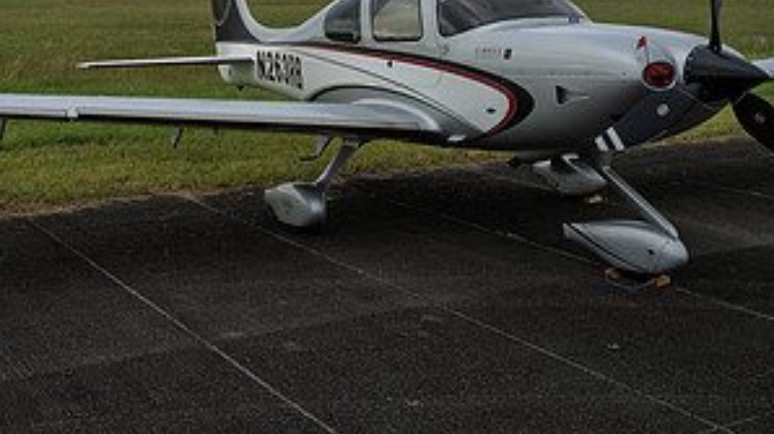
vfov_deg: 23.5
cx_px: 270
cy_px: 14
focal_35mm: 49
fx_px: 1005
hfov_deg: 41.7
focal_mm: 24
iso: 1250
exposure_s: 1/500
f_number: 9
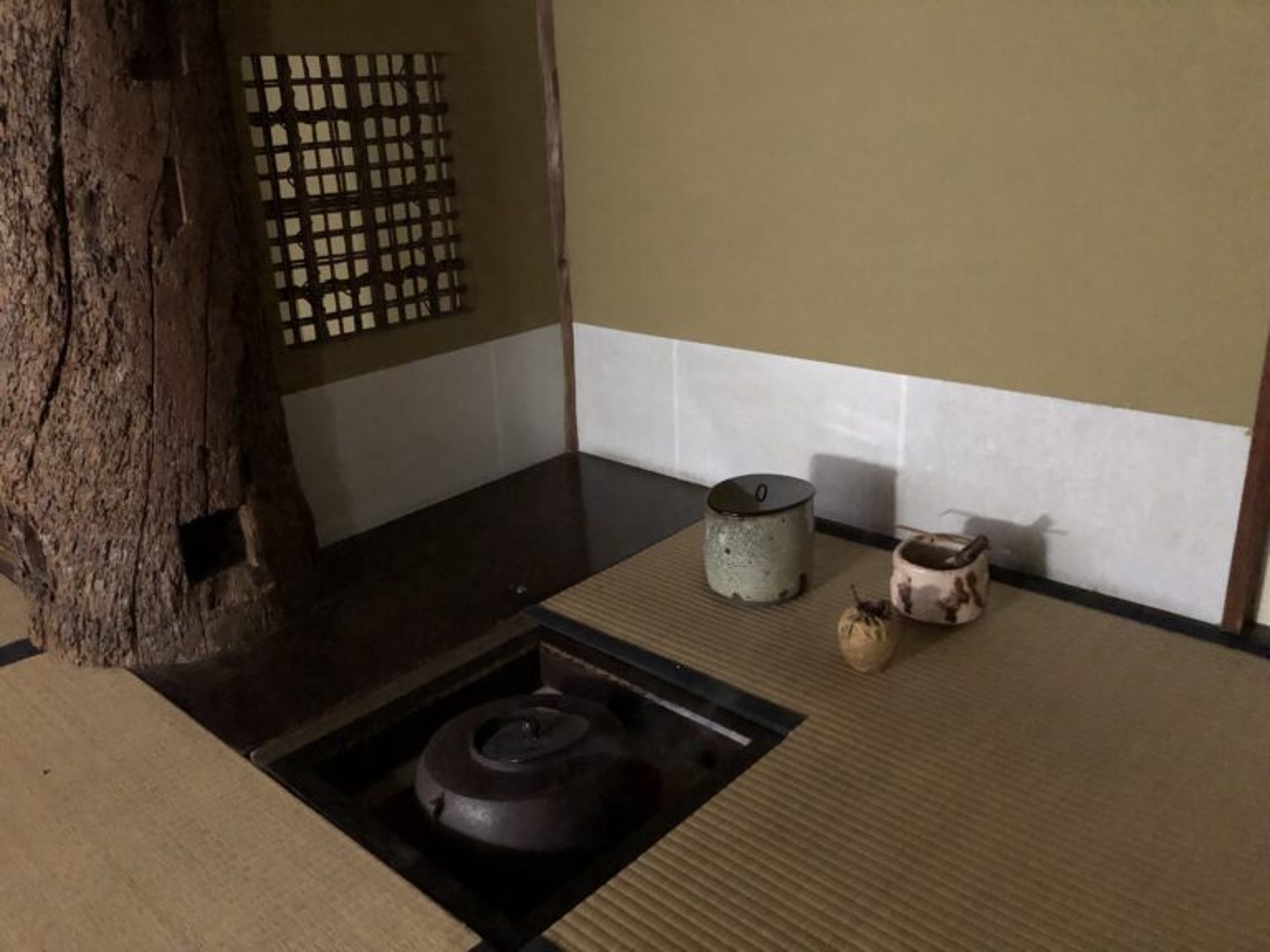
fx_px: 1027
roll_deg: +2.3
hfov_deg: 63.4
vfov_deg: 49.7
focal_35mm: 28
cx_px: 635
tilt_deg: -19.5
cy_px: 476
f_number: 1.8
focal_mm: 3.99
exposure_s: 1/4
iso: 320
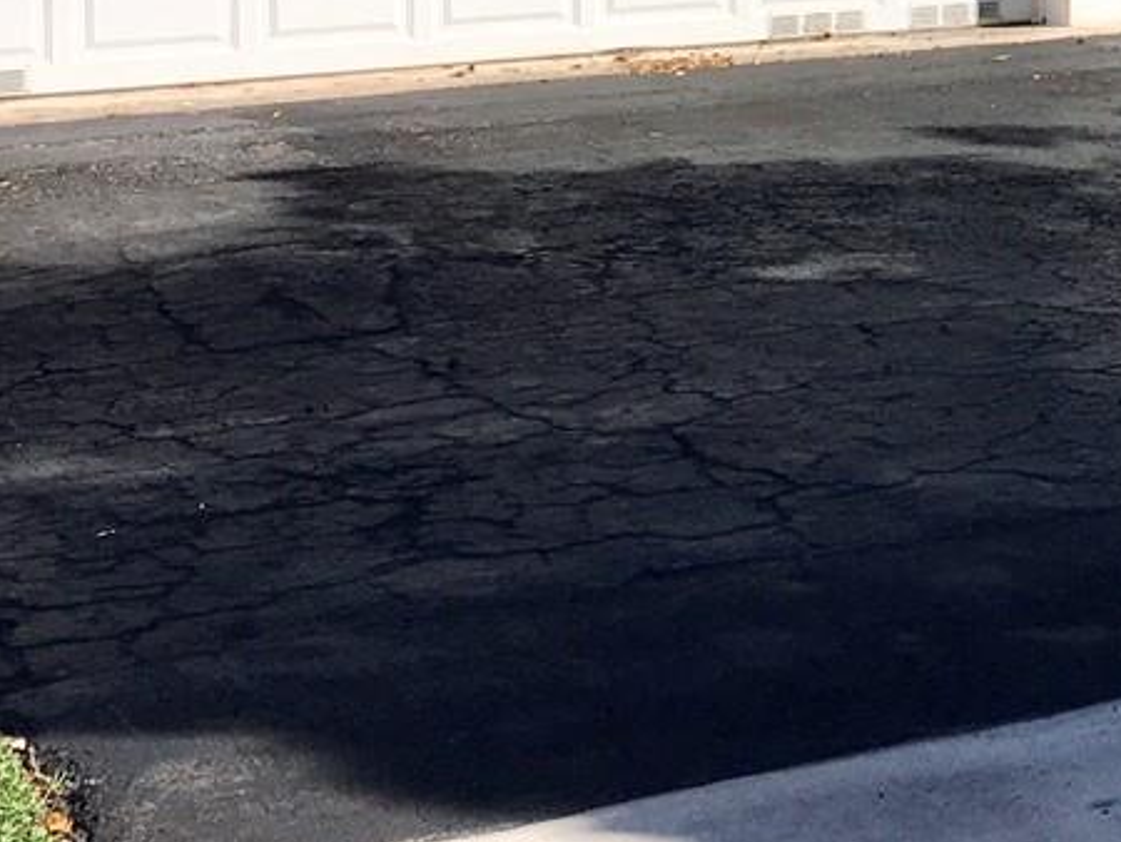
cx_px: 1549
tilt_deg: +0.7
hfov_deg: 17.6
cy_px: -234
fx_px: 3337
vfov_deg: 13.9
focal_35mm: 103
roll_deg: +0.5
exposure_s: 1/2024
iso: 25
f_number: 2.2
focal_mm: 4.15
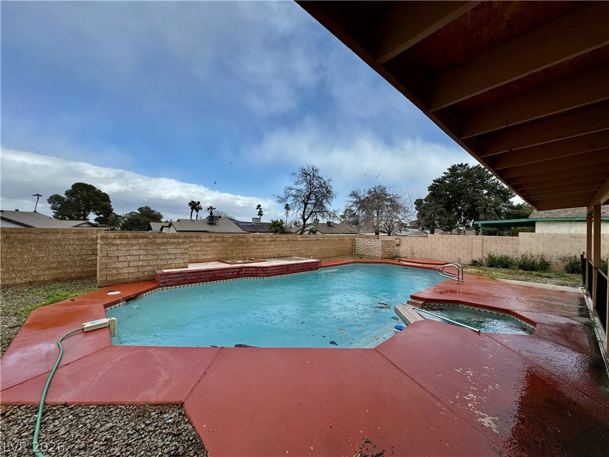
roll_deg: -1.9
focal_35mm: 14
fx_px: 246
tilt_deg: +0.3
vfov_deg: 85.7
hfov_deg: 102.1
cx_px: 304
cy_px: 228
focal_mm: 2.22
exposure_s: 1/1637
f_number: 2.2
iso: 40
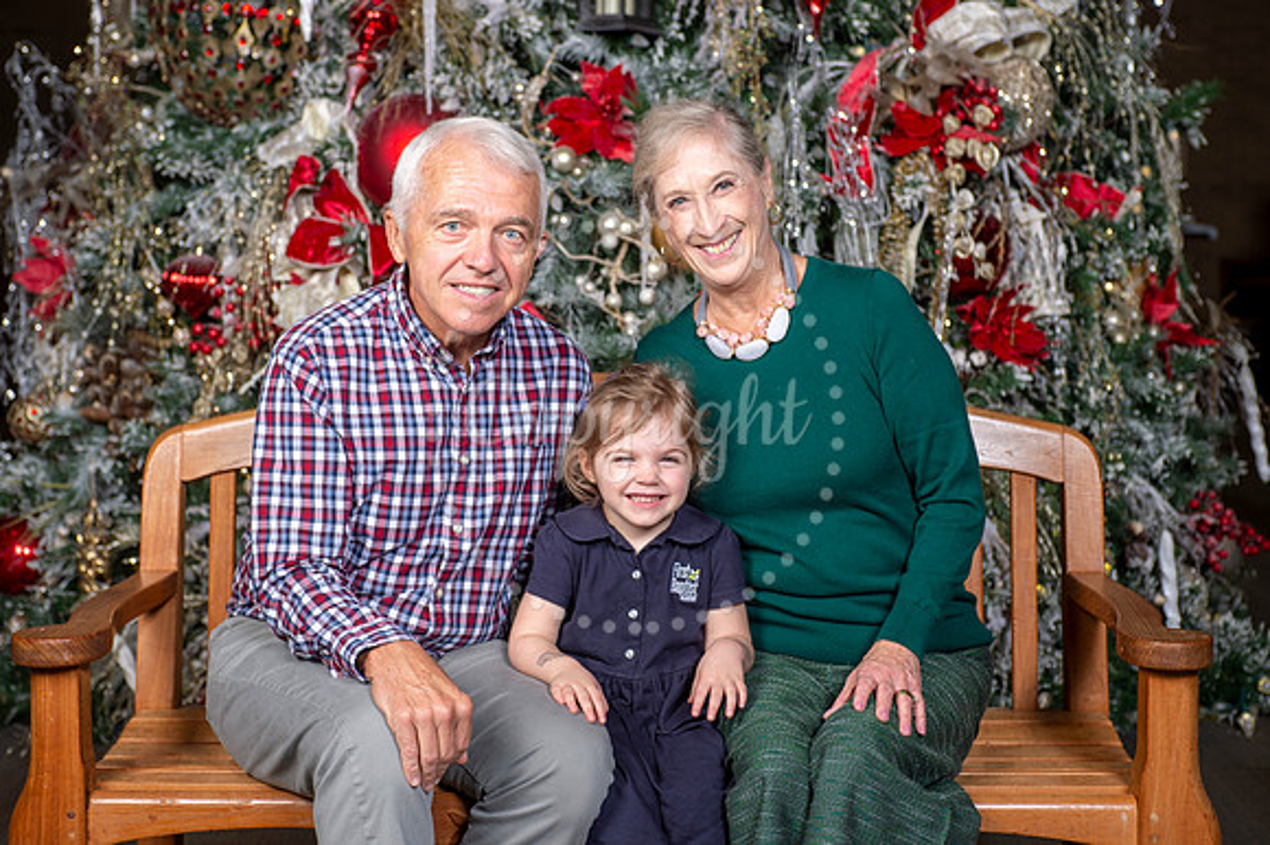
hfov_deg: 32.4
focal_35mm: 62
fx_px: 2186
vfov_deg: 21.9
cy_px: 422
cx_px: 635
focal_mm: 62
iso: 160
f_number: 7.1
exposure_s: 1/125
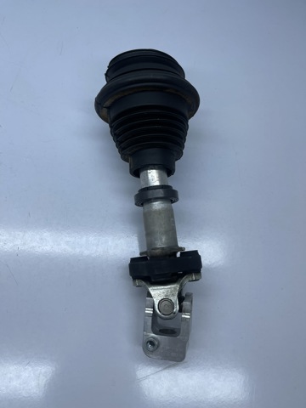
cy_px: 204
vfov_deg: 69.4
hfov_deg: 54.9
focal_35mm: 25
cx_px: 153
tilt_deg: -72.0
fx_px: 295
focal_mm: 5.1
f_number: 1.6
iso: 32
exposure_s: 1/1575
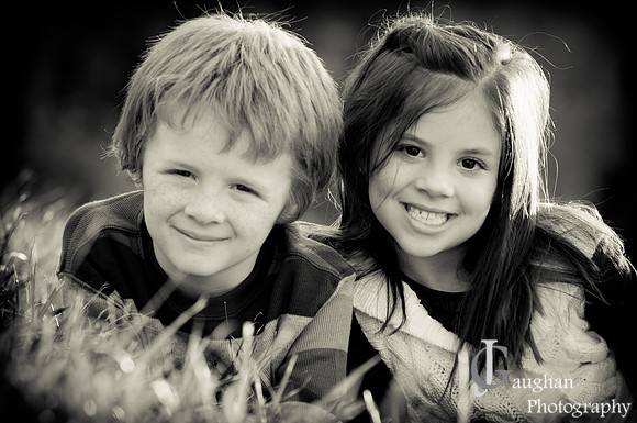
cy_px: 212
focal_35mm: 195
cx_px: 318
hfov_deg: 10.6
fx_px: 3446
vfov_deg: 7.0
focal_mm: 130
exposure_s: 1/125
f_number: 4.5
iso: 200
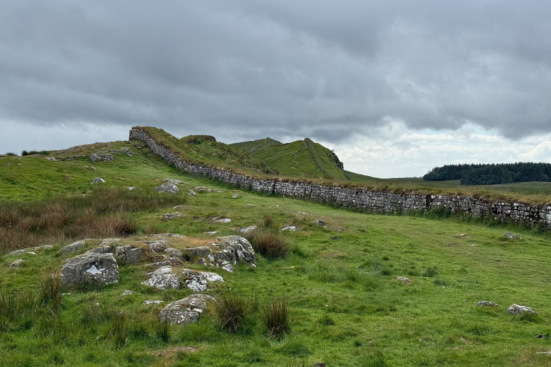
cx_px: 275
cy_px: 179
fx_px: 765
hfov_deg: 39.6
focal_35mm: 50
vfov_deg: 27.0
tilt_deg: -1.2
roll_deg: -0.6
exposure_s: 1/2667
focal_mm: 6.76
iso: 80
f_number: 1.78
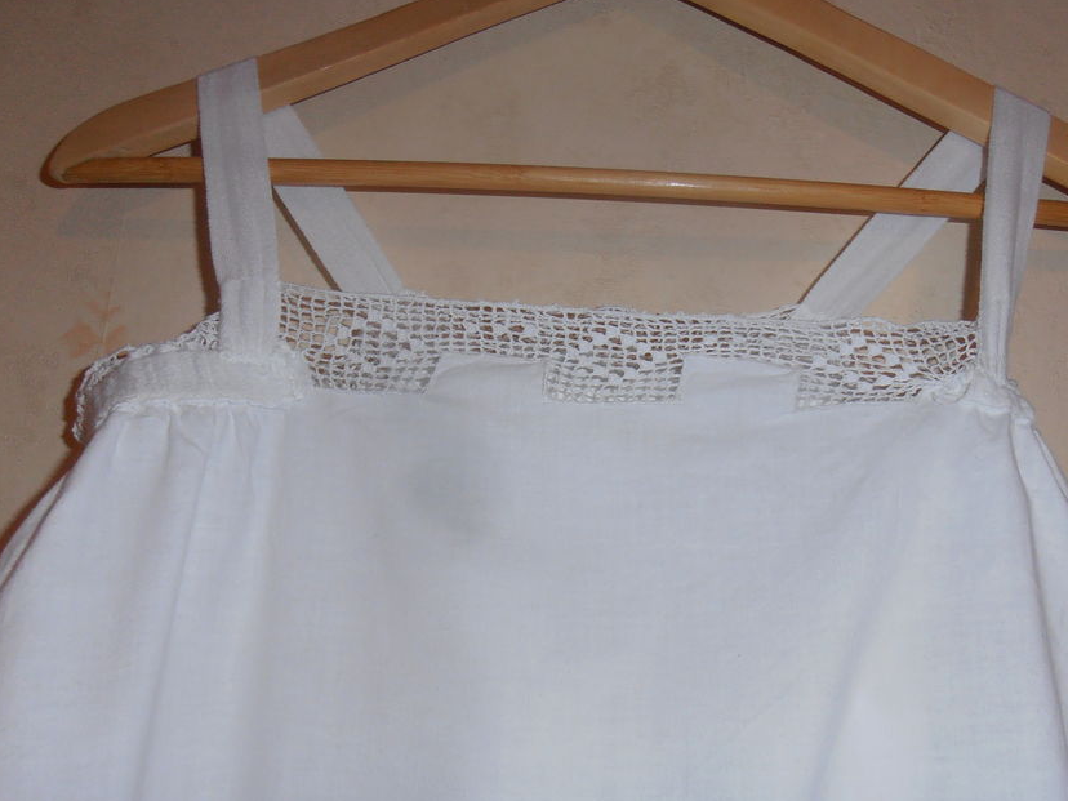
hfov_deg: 61.5
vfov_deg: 48.1
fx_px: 895
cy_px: 455
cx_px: 598
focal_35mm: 29
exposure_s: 1/30
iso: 125
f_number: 3
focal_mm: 4.2
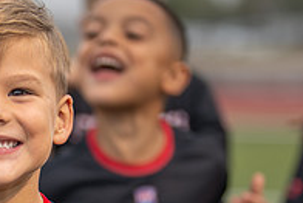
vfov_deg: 7.0
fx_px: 1634
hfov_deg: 10.5
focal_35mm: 194
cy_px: 243
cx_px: 5
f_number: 1.2
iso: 100
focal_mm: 50
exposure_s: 1/500
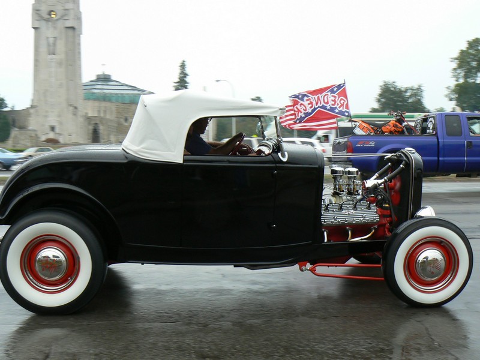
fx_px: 513
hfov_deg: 50.1
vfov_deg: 38.7
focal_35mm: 37
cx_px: 240
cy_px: 180
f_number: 5.6
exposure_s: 1/125
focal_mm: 6
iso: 80
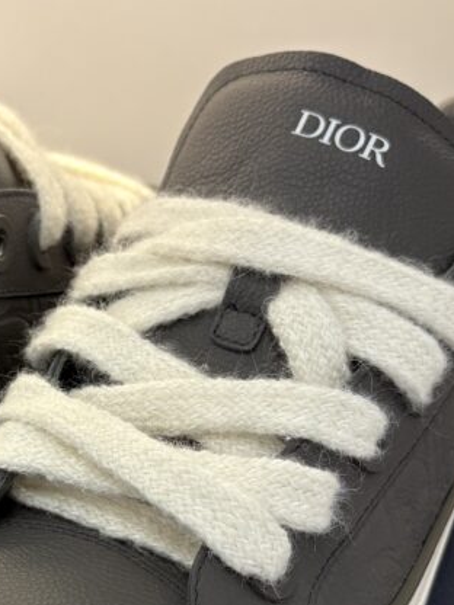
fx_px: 1119
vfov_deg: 29.4
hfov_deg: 22.3
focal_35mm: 64
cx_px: 28
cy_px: 510
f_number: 1.6
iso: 125
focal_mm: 5.96
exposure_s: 1/100
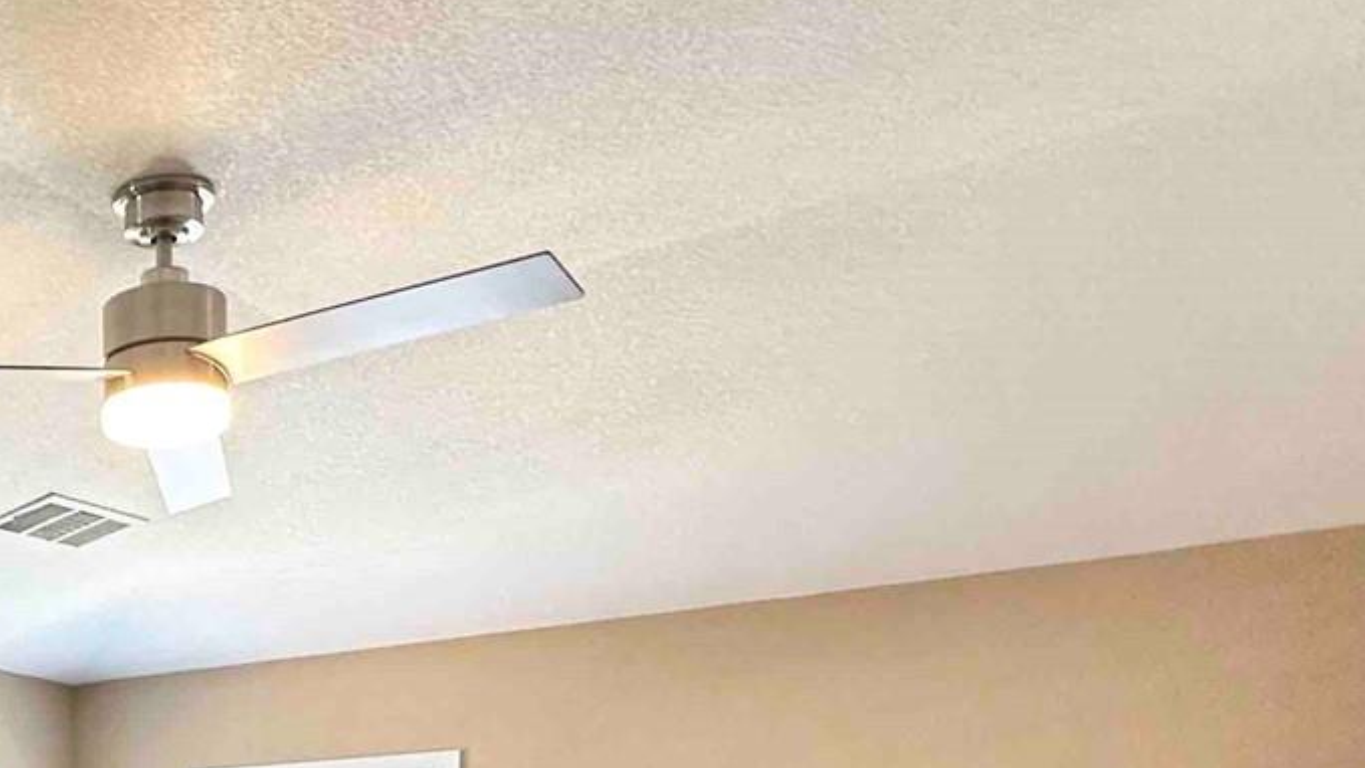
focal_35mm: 46
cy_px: 1082
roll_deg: +1.0
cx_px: -82
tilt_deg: -6.0
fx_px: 1665
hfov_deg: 38.2
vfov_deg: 22.3
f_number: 2.2
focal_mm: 2.22
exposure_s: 1/60
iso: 160
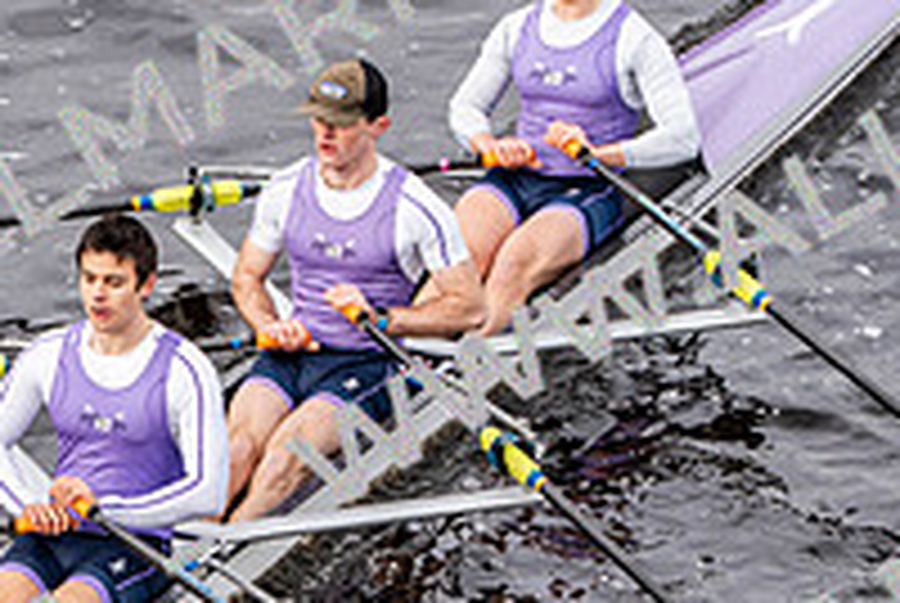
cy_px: 578
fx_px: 14496
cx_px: -40
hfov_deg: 3.6
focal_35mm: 579
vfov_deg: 2.4
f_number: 2.8
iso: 320
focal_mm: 200
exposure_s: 1/2000
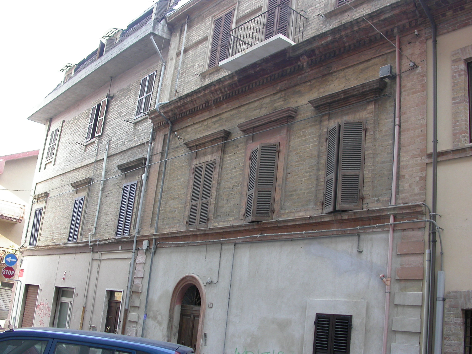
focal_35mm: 38
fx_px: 518
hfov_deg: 49.0
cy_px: 177
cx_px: 236
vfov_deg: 37.7
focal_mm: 7.85
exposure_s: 1/62.2
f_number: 3.3
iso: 100
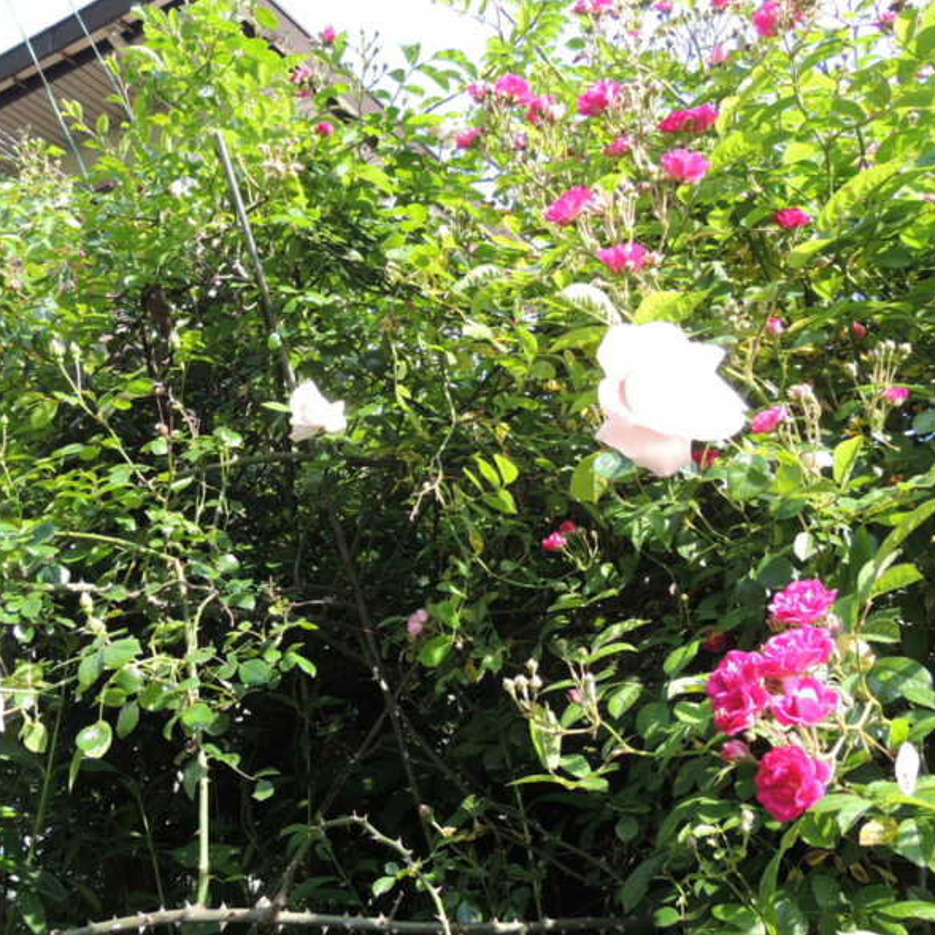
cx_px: 308
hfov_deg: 45.3
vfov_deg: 46.0
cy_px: 460
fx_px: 1100
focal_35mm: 36
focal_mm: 5.3
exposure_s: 1/200
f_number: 3.1
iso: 100
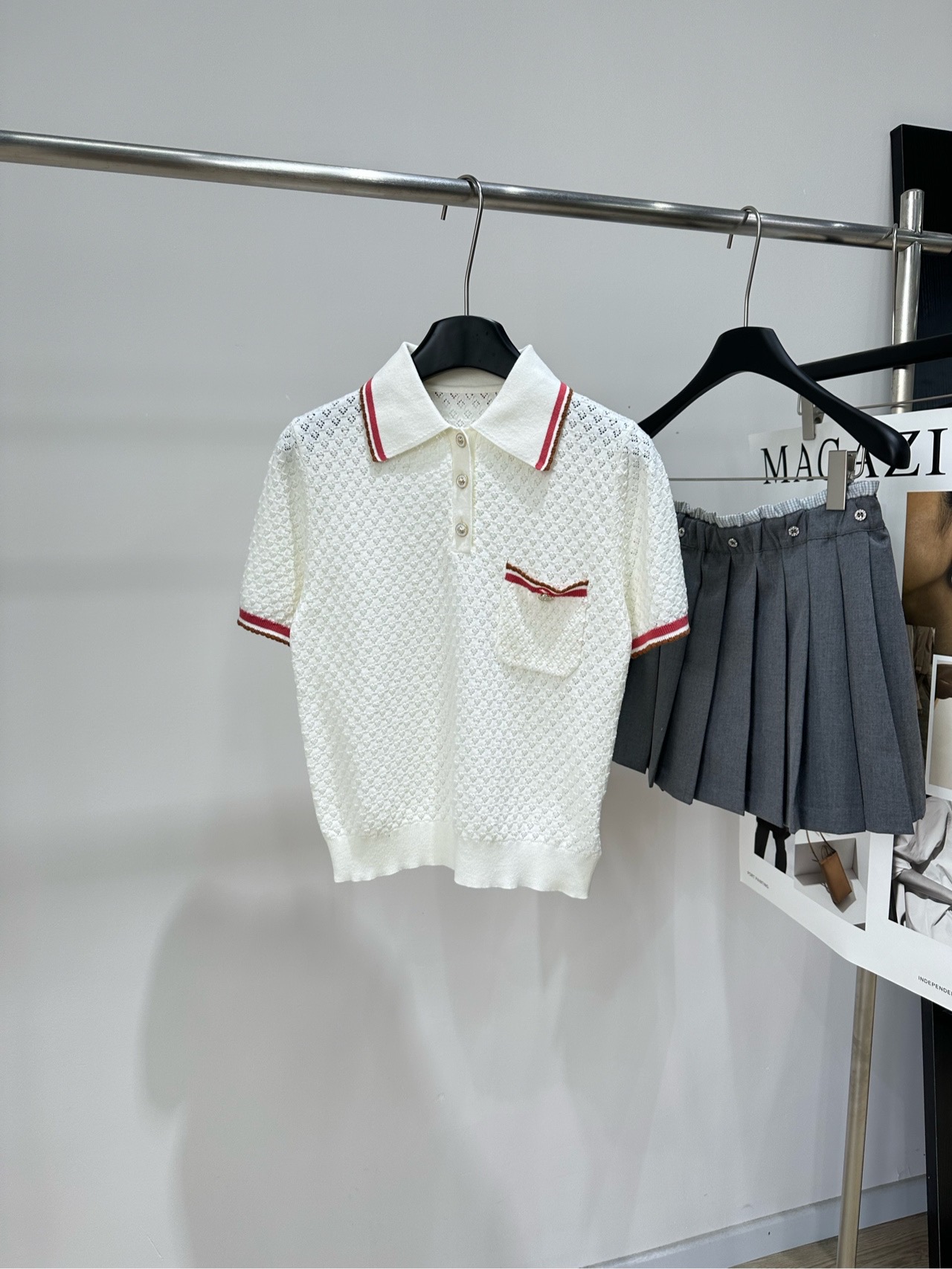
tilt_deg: -8.4
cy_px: 634
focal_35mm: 24
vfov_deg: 71.6
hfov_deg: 56.8
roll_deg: -0.4
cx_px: 476
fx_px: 880
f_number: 1.78
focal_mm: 6.86
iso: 80
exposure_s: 1/246
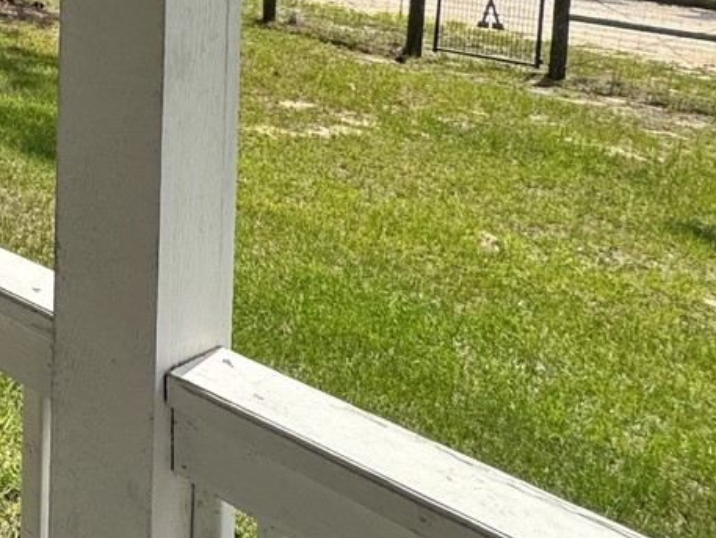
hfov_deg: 25.5
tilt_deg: -1.4
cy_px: -124
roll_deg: +2.7
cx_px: -431
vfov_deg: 26.2
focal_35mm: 49
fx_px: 1014
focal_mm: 2.22
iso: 40
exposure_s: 1/1449
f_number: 2.2
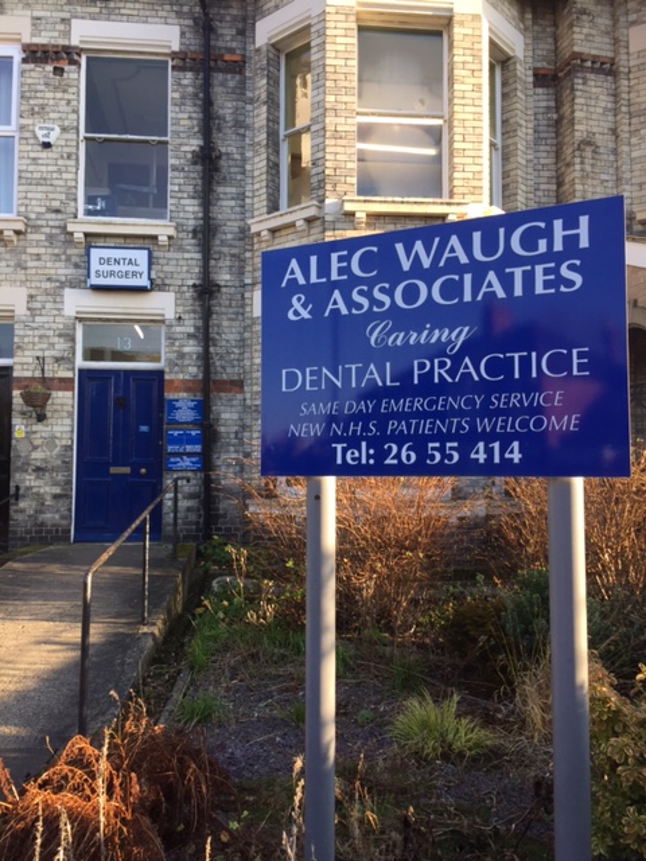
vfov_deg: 61.7
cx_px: 323
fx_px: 722
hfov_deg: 48.2
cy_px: 430
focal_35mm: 29
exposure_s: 1/260
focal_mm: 4.15
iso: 32
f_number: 2.2
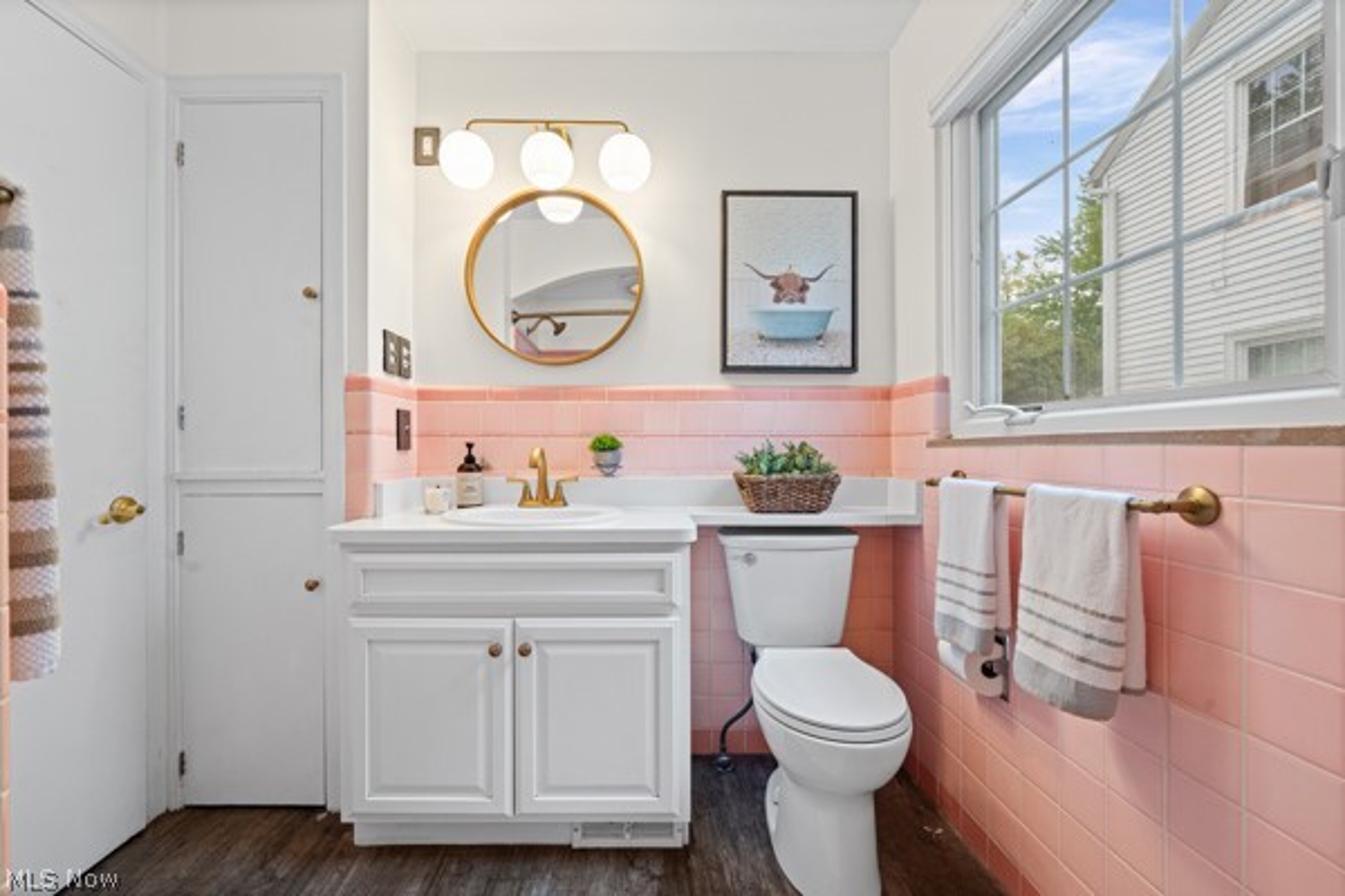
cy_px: 448
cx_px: 672
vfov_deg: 85.4
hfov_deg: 108.3
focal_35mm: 13
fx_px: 486
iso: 250
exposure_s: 1/4
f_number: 9
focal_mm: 13
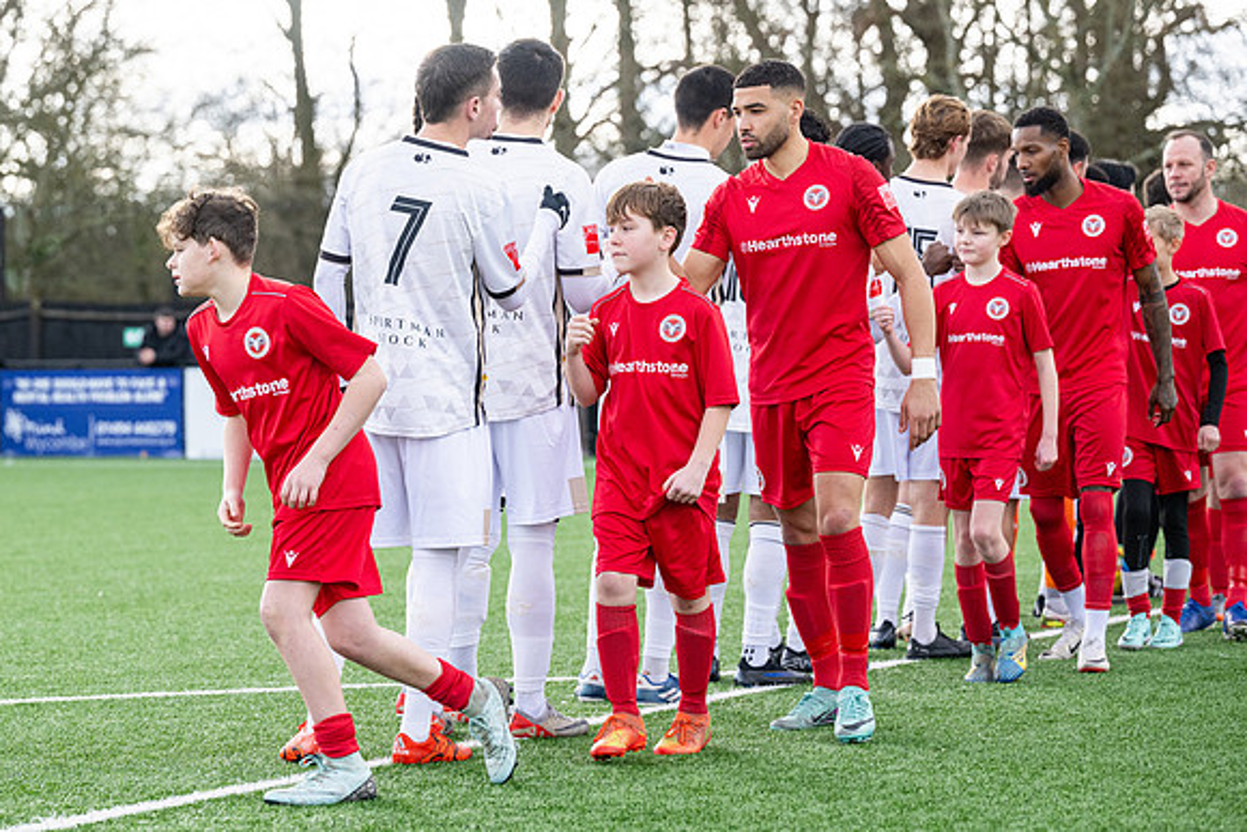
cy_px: 433
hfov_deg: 18.1
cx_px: 561
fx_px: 3913
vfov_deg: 12.1
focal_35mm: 113
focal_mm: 102
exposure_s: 1/1600
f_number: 4
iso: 800
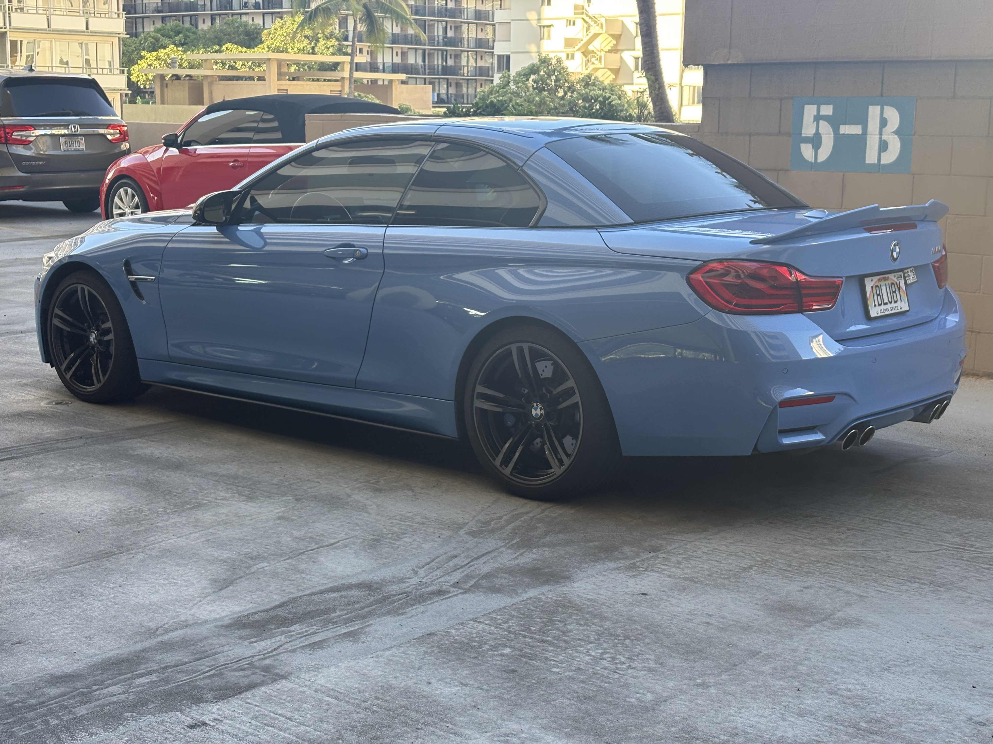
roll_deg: -0.9
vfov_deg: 28.0
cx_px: 496
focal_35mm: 52
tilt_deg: -11.1
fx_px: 1492
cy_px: 372
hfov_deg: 36.8
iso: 50
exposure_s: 1/254
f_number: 1.6
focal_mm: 5.96
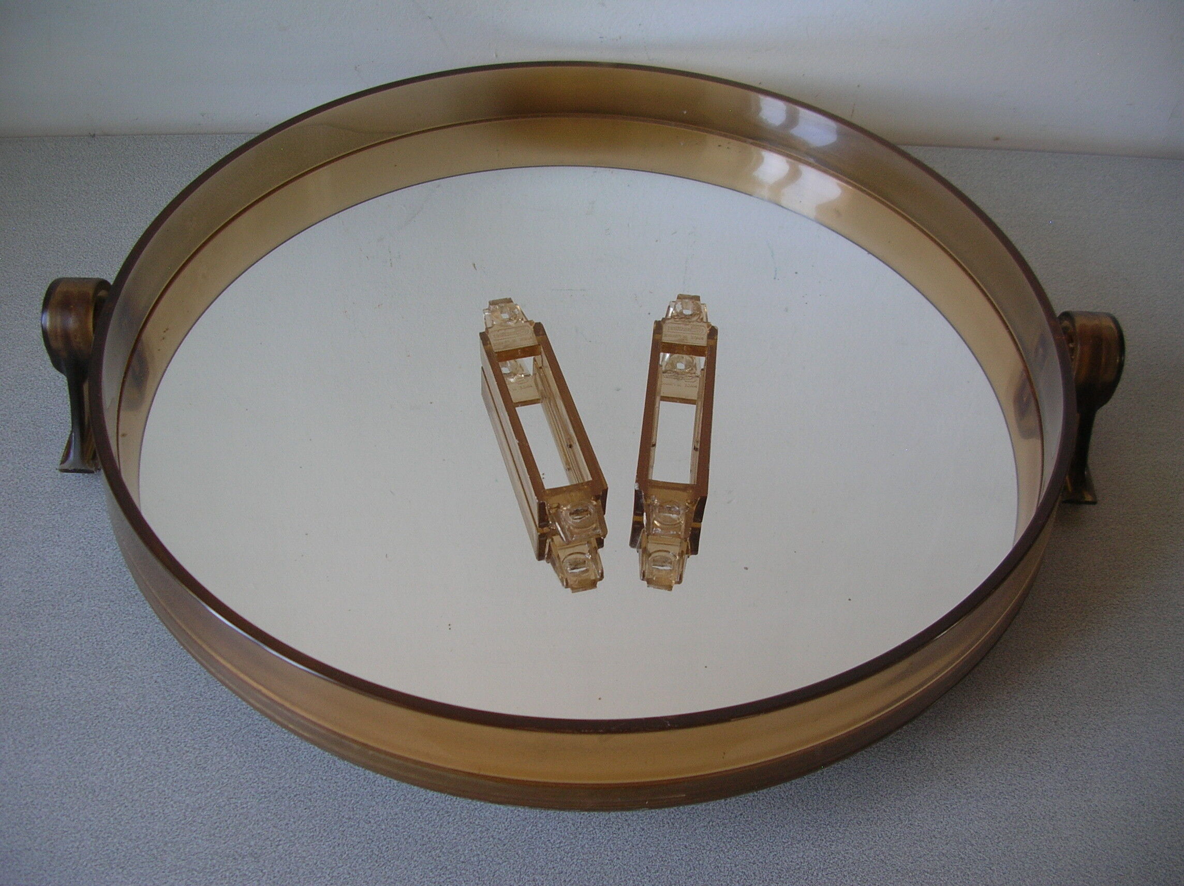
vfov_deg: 40.6
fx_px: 1196
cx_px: 592
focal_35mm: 35
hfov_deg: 52.7
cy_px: 443
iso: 50
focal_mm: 5.8
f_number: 2.8
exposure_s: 1/25.2
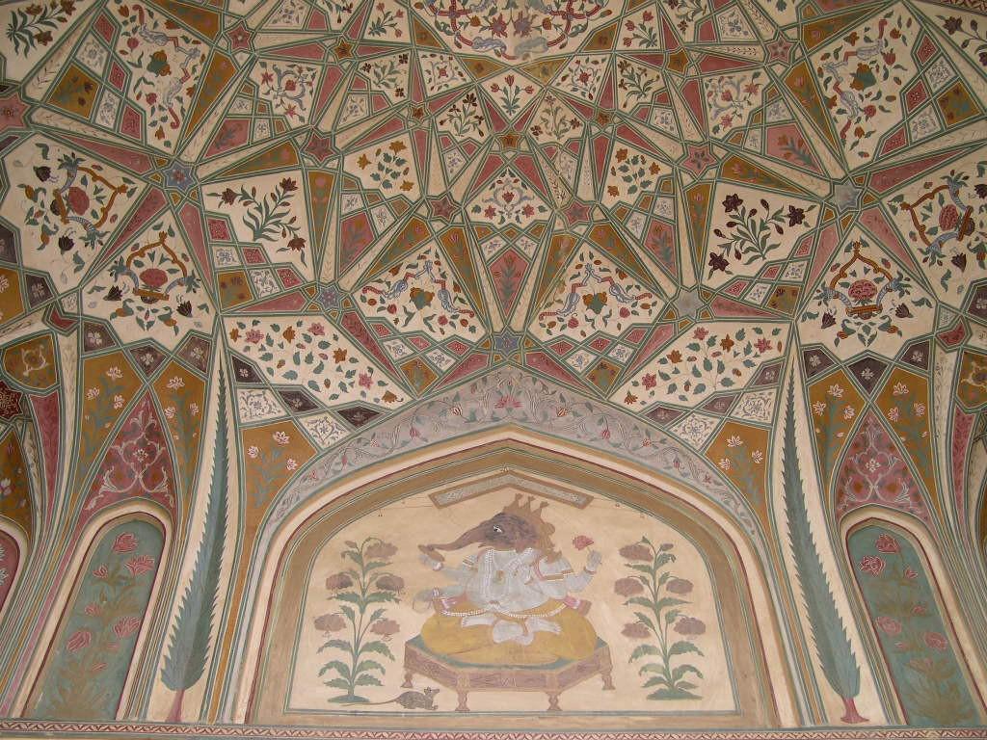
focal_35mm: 38
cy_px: 370
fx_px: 1083
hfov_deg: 49.0
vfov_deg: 37.7
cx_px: 494
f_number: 2.8
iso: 100
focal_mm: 8
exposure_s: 1/322
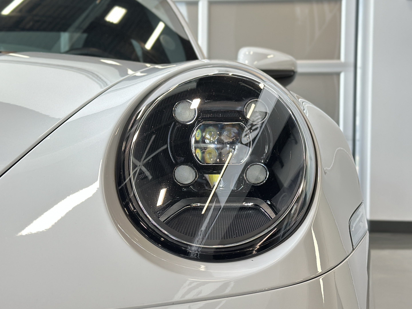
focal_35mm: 48
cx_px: 206
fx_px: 571
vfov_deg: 30.3
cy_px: 154
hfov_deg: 39.7
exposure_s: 1/120
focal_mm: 6.86
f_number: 1.78
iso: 200
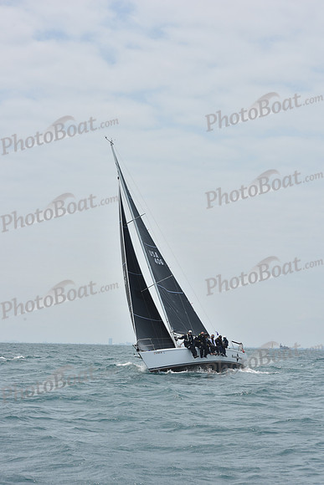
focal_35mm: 90
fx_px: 1214
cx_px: 162
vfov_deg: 22.6
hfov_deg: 15.2
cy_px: 242
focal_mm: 90
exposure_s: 1/800
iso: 250
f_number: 13
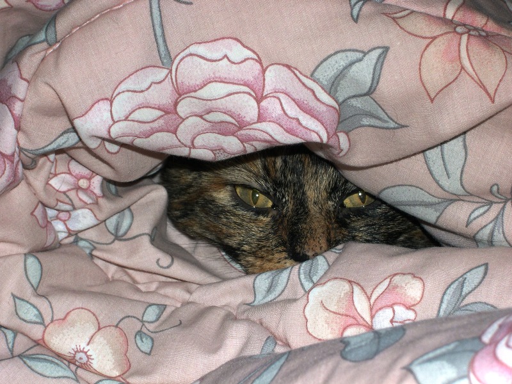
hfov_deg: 17.3
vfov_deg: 13.0
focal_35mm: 114
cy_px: 192
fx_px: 1686
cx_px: 256
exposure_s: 1/60
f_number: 13.4
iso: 100
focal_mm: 24
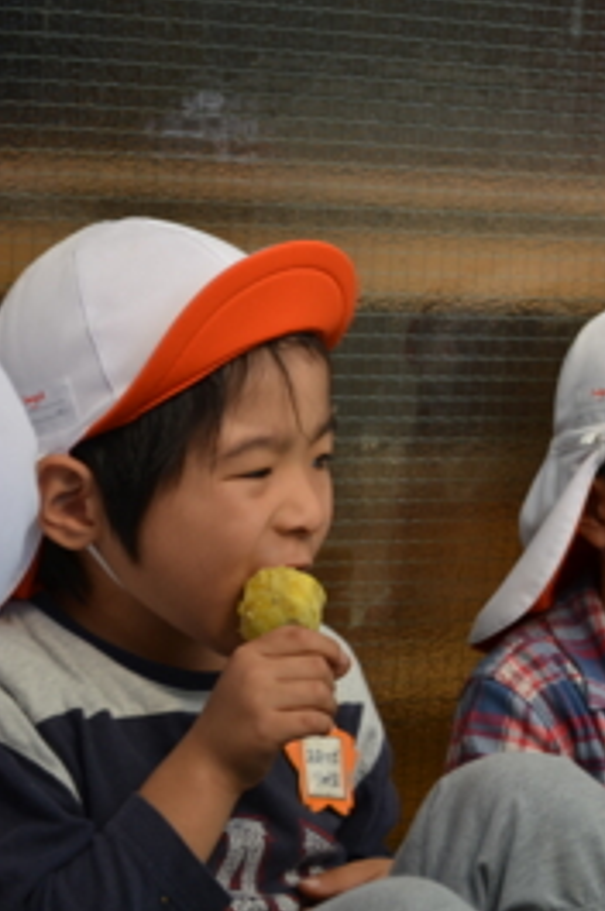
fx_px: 3153
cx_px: 595
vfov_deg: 16.4
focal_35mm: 125
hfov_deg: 10.9
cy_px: 456
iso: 110
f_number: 5.6
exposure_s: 1/125
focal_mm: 55
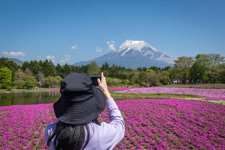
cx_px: 112
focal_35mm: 36
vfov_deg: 36.9
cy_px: 75
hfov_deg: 53.1
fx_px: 225
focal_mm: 24
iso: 200
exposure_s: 1/400
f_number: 10
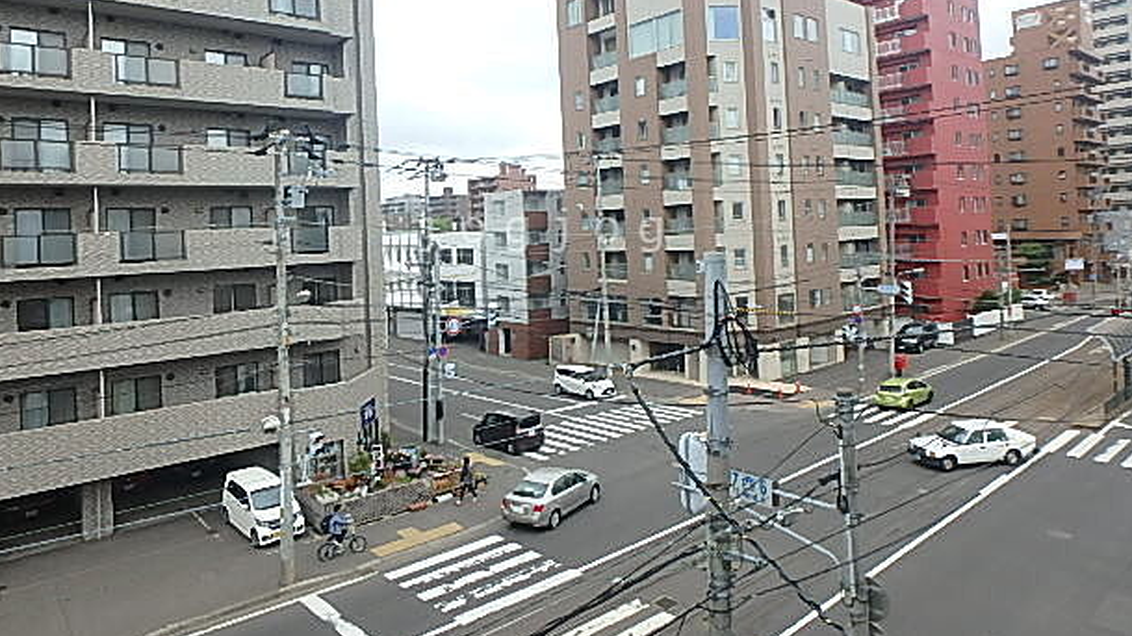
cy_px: 230
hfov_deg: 76.3
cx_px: 546
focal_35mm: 24
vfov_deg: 47.1
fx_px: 720
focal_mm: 3.7
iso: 125
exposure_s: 1/400
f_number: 3.5
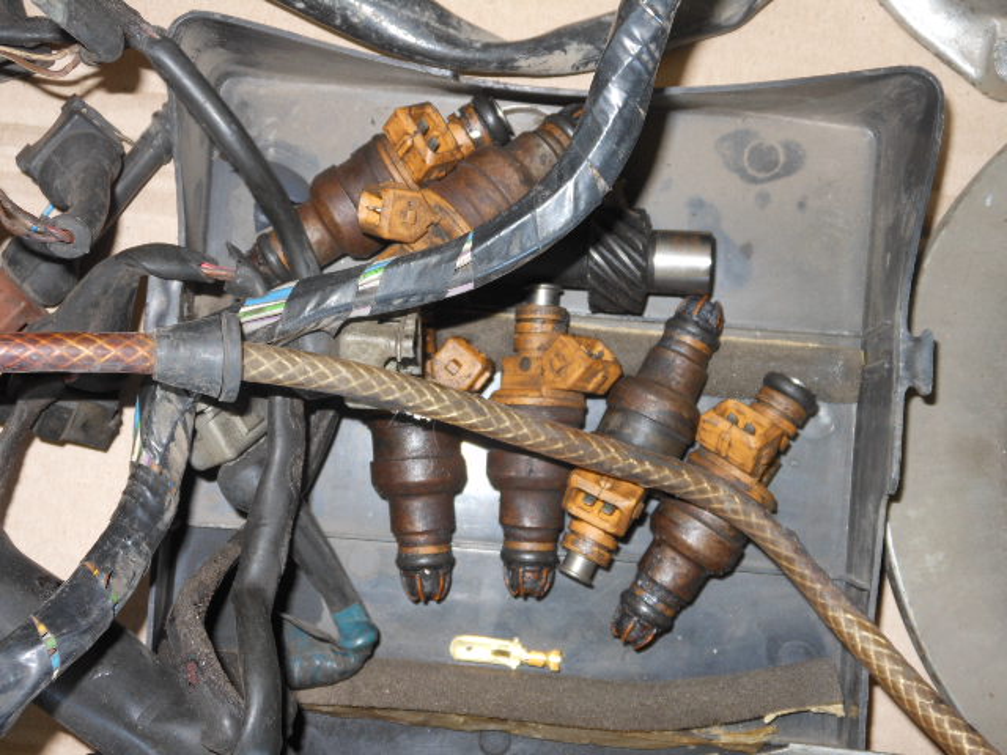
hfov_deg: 43.9
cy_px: 378
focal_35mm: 43
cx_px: 504
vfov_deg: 33.6
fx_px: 1251
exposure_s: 1/30
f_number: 3.8
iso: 100
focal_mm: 7.7
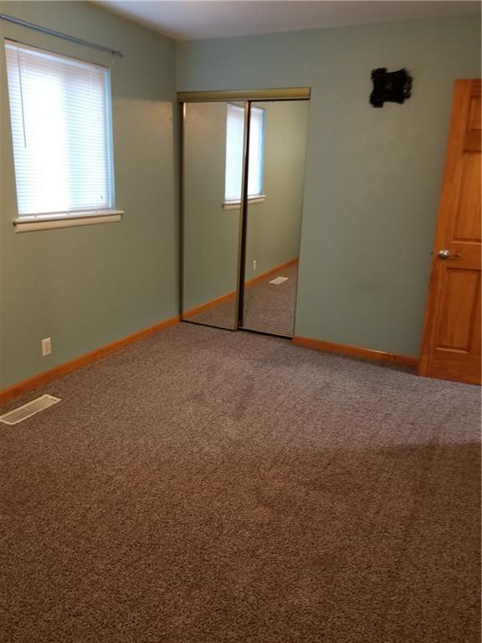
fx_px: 483
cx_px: 241
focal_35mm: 26
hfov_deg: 53.1
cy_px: 322
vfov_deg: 67.3
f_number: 1.7
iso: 250
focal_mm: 4.25
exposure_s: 1/10
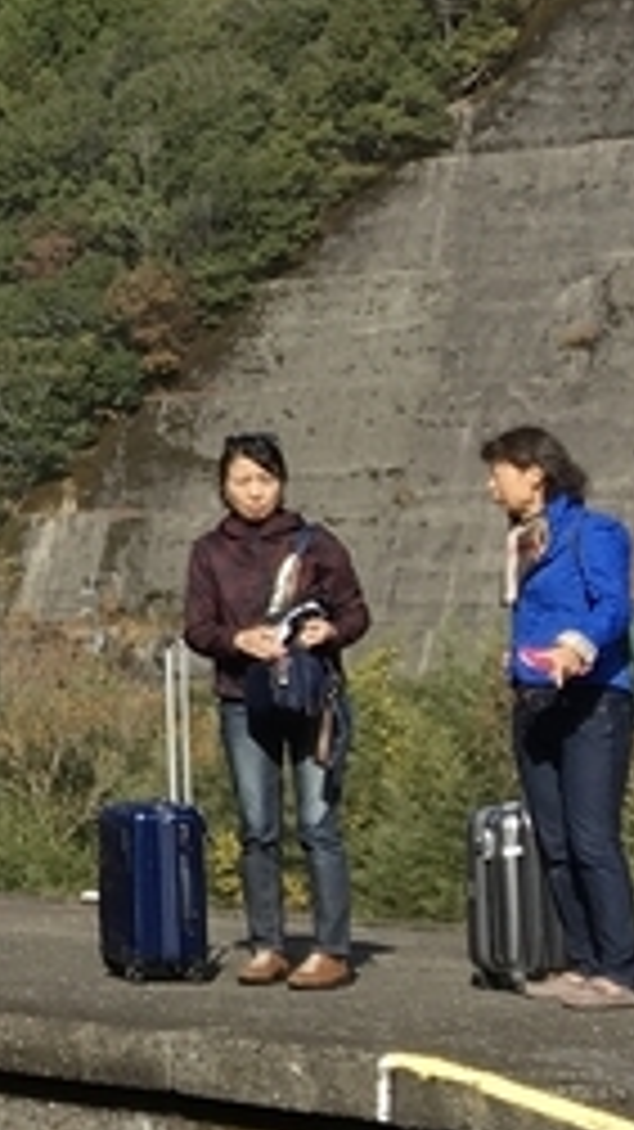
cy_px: 270
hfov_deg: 8.0
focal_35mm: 129
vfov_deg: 16.5
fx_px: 3859
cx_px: -1268
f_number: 2.2
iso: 25
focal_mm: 4.15
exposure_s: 1/1221
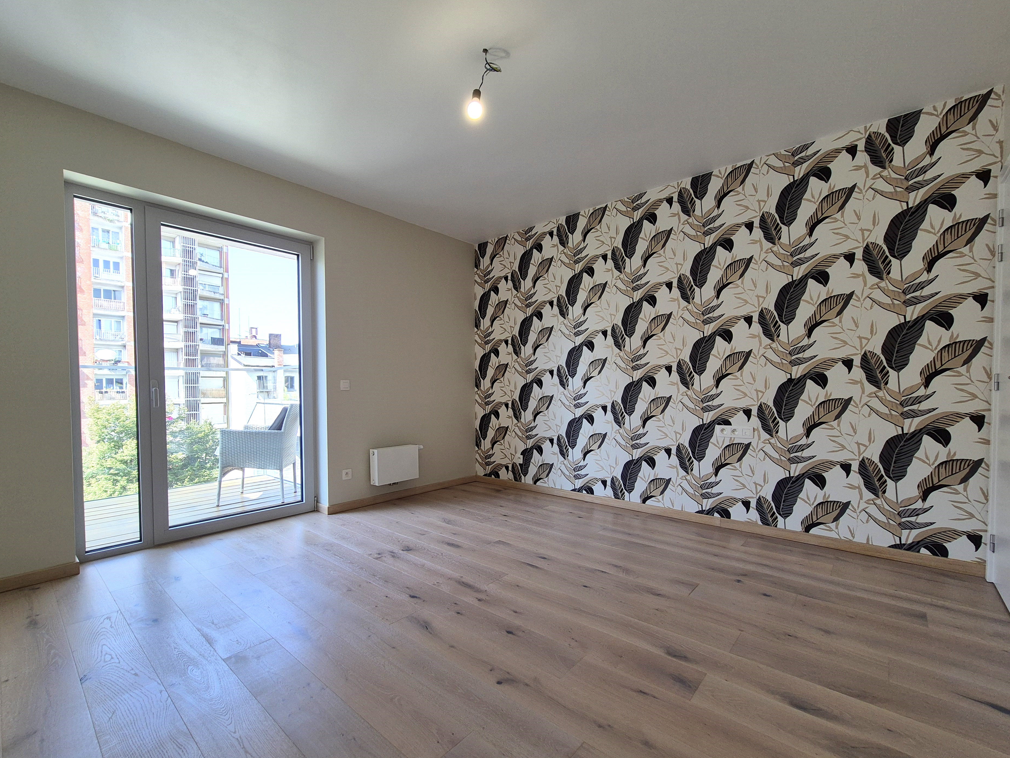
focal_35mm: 14
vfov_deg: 85.6
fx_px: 409
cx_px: 468
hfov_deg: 101.9
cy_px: 397
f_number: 2.2
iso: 50
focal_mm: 2.2
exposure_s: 1/113
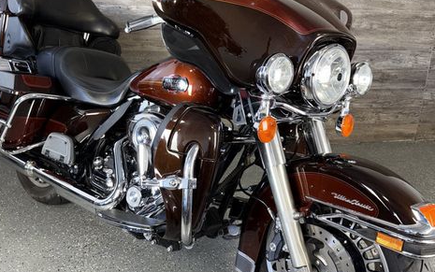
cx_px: 196
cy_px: 136
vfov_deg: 36.3
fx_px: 415
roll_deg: -0.9
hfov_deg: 55.2
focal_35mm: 35
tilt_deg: -18.2
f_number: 1.78
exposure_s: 1/23
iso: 64
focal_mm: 6.76
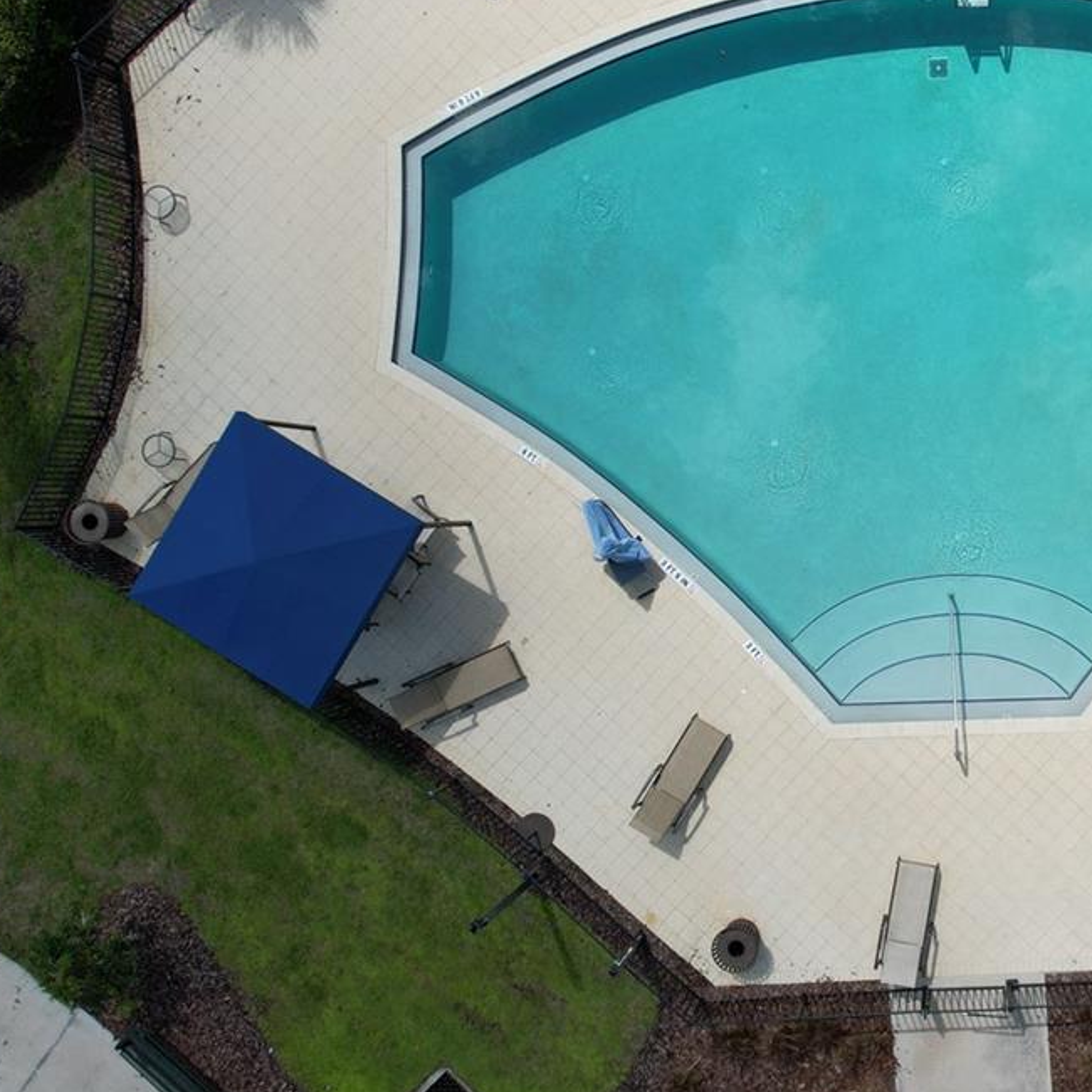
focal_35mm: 46
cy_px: 501
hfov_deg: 35.1
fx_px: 1642
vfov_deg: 36.8
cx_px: 942
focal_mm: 8.38
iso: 100
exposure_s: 1/640
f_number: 2.8
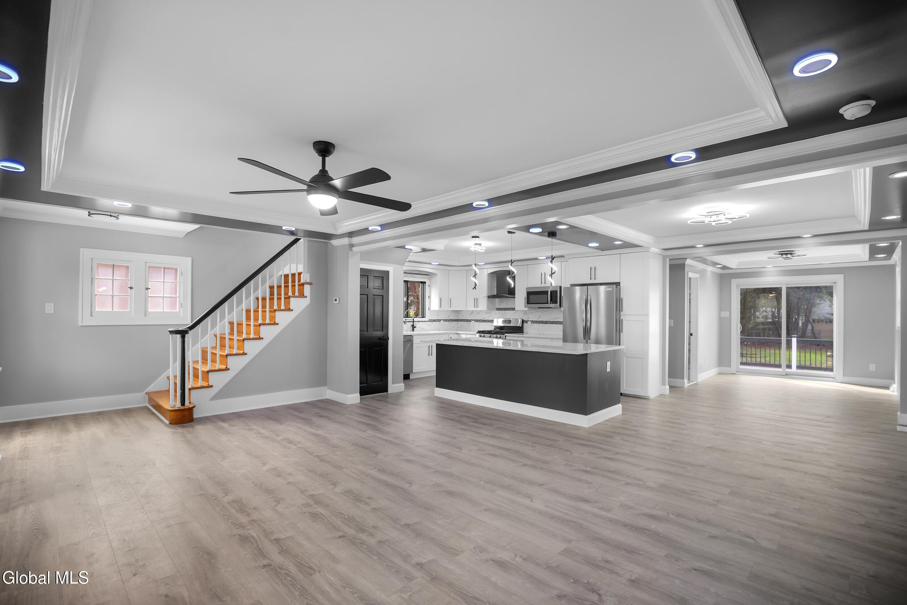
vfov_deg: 73.8
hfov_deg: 96.7
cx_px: 454
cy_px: 302
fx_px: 403
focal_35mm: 16
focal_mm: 16
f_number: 4
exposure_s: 1/125
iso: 500
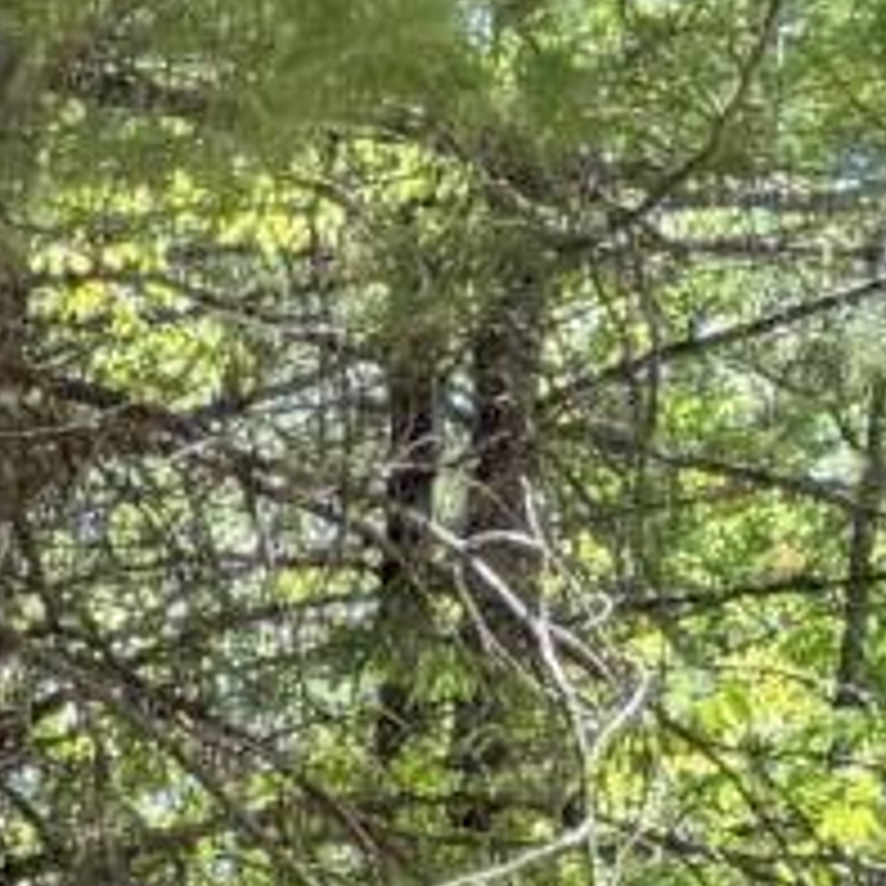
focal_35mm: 215
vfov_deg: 6.9
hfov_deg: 6.7
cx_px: -2496
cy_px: 3139
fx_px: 6226
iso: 64
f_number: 1.78
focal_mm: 6.76
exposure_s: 1/224
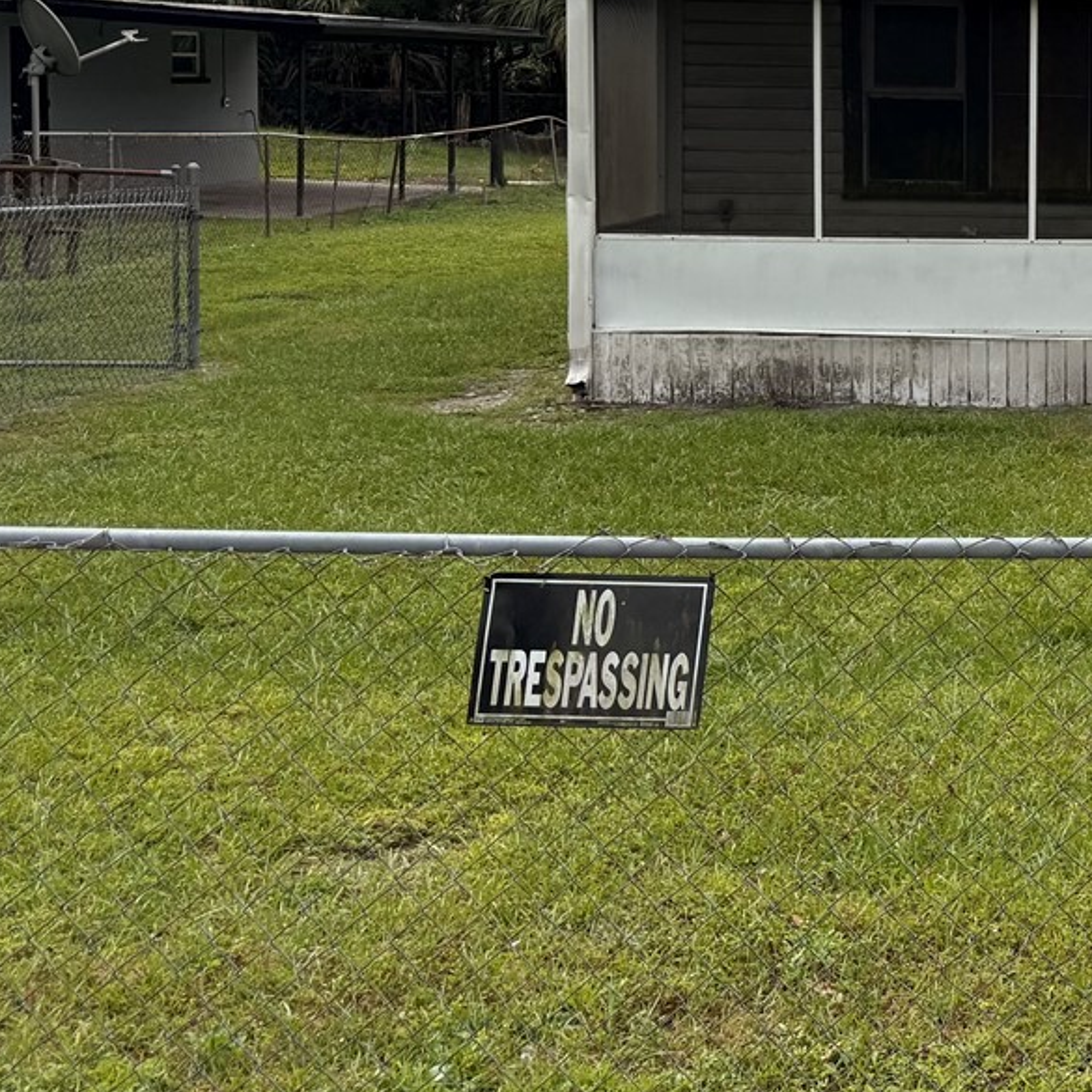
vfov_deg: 28.8
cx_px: 1421
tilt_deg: -4.0
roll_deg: -1.3
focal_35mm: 58
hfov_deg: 25.4
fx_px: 2070
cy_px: 192
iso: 80
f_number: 1.78
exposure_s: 1/4167
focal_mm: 6.76
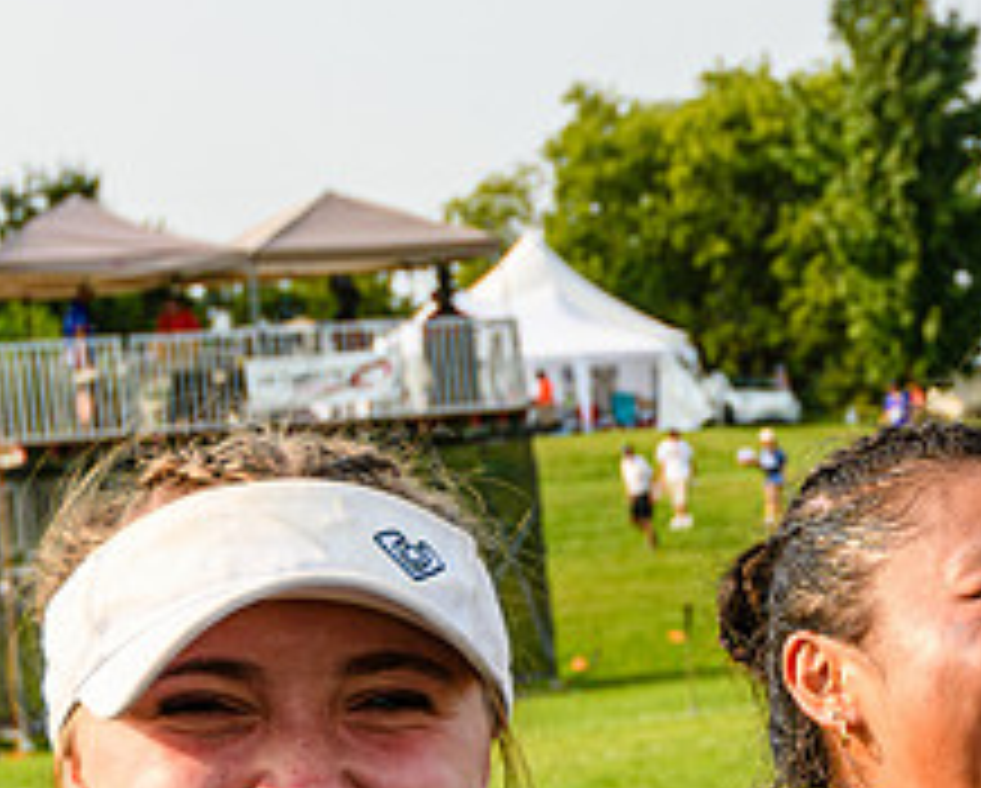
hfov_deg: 14.2
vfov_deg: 11.7
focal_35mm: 131
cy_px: 709
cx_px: 1224
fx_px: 3809
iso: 320
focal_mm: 35
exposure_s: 1/800
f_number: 5.6
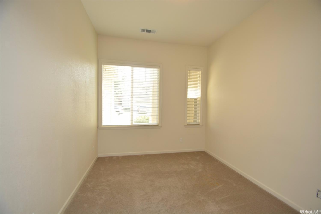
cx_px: 160
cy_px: 107
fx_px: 134
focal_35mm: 15
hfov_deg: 100.4
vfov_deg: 77.3
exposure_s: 1/80
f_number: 4.5
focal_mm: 10
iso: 200
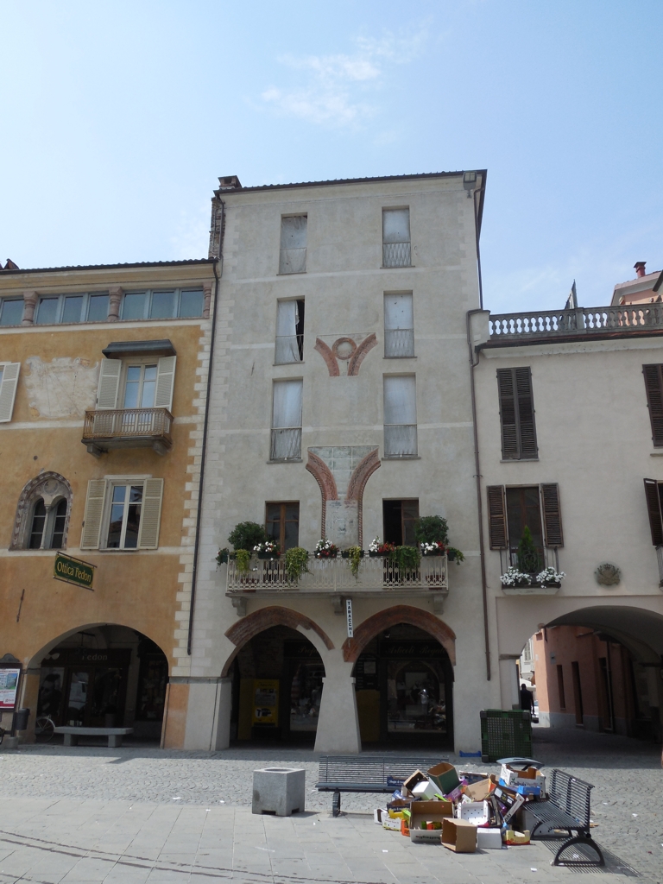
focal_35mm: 30
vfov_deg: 60.0
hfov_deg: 46.8
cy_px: 442
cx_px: 332
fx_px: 766
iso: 125
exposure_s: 1/1600
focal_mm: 5.3
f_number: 3.2
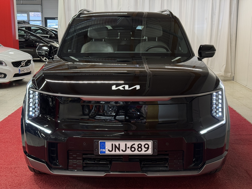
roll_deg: -0.6
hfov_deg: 39.7
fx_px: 349
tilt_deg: -11.0
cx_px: 126
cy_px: 94
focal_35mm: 48
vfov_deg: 30.3
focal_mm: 6.76
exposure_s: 1/62
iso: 125
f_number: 1.78
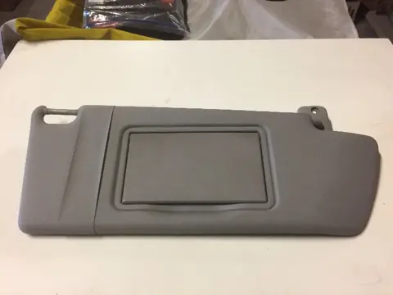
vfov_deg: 48.2
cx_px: 196
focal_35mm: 29
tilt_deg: -48.9
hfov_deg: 61.7
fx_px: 329
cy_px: 148
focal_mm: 4.15
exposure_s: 1/25
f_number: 2.2
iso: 250
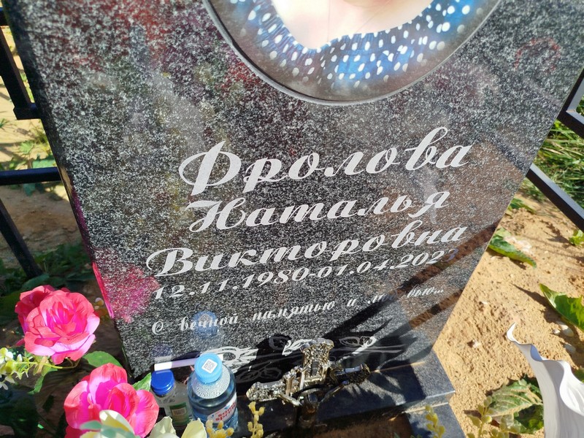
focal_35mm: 24
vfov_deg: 56.8
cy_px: 219
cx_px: 292
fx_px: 405
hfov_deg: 71.6
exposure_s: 1/780
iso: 50
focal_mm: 5.31
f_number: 1.7
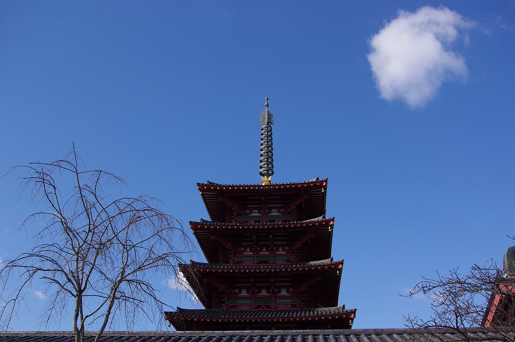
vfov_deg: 34.2
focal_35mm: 39
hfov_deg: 49.6
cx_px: 258
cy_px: 171
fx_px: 557
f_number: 8
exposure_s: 1/250
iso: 100
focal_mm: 26
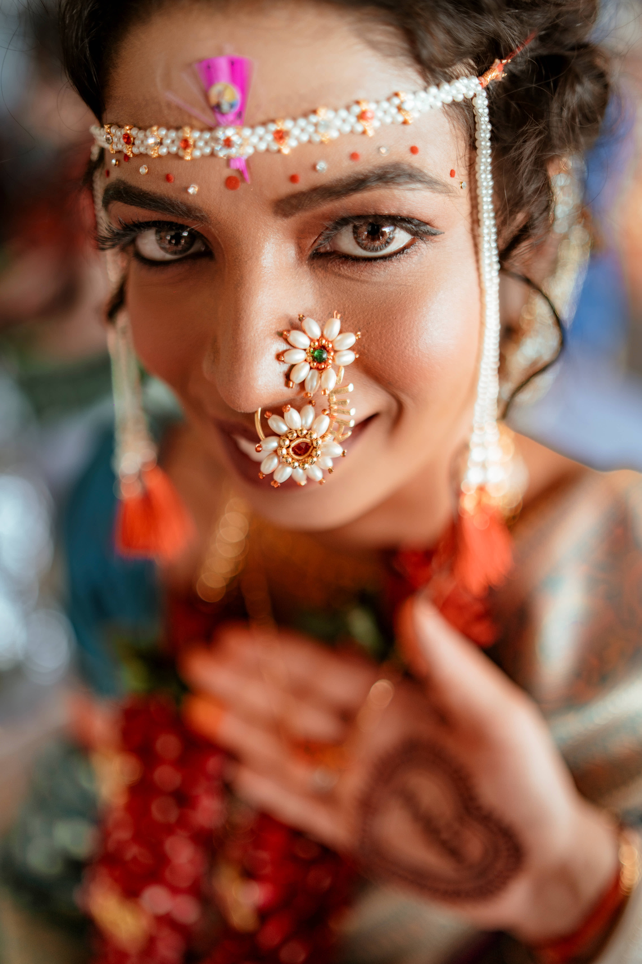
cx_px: 321
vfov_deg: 54.4
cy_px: 482
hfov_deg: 37.9
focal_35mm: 35
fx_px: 936
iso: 100
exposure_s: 1/320
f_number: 1.4
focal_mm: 35
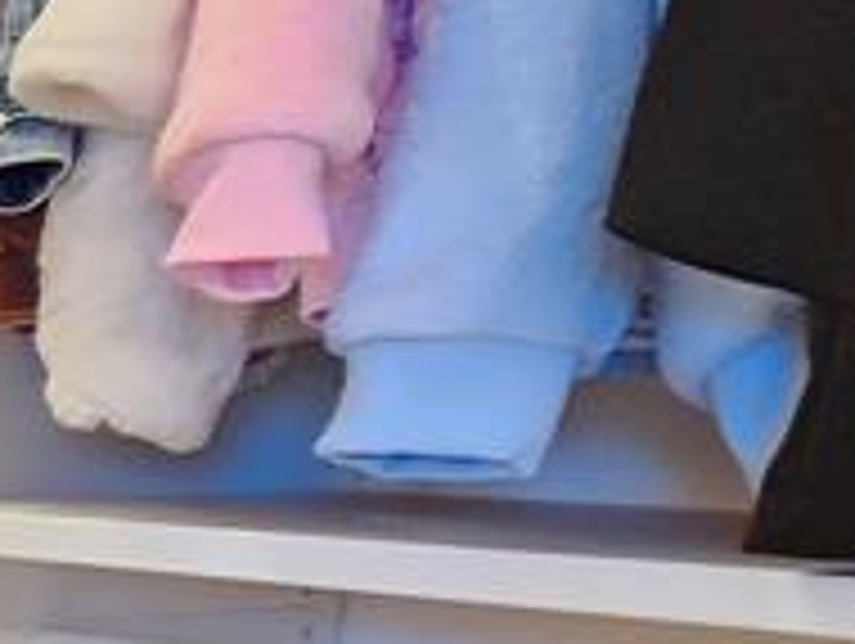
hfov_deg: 13.7
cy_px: 685
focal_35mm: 70
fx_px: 1731
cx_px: -1382
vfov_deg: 20.2
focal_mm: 2.2
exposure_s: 1/24
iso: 640
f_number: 2.2
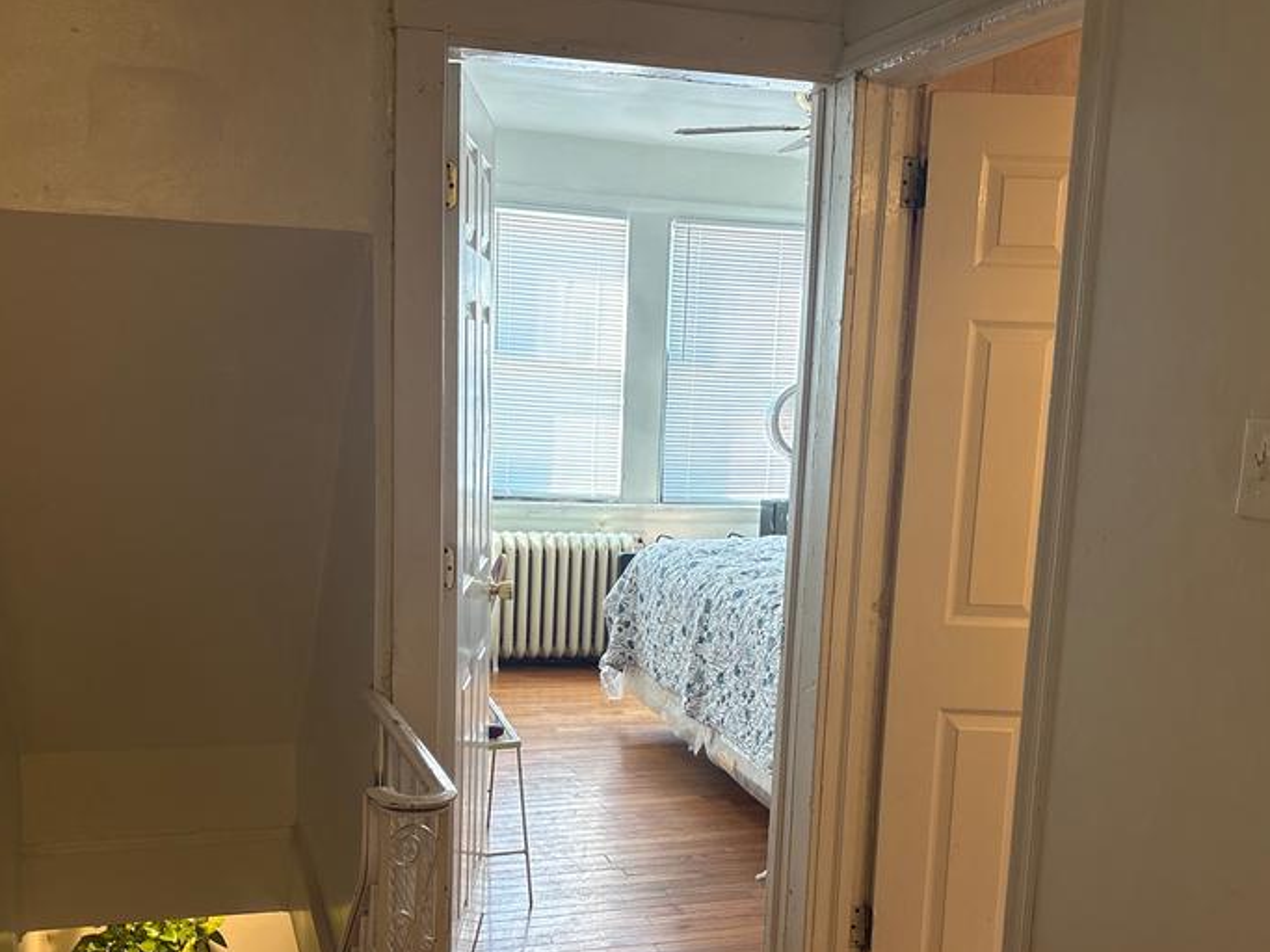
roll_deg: -1.3
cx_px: 636
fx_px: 1431
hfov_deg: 47.9
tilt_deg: -10.5
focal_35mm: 39
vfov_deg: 36.5
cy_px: 617
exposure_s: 1/120
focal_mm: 5.96
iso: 125
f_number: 1.6
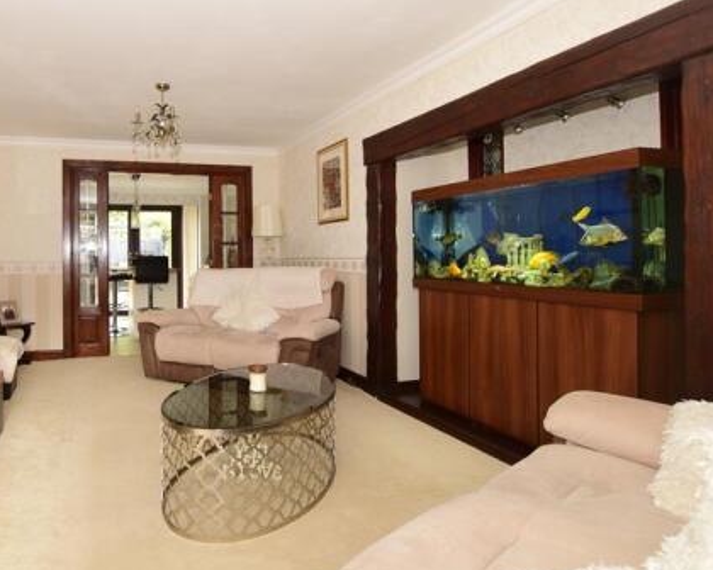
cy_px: 245
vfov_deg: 62.9
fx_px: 464
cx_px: 214
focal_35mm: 22
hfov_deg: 71.8
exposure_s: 1/13
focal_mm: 10
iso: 400
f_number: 6.3
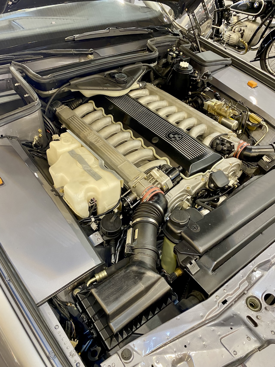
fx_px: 275
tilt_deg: -43.7
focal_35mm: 26
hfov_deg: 53.1
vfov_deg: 67.3
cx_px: 138
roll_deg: -5.4
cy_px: 184
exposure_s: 1/50
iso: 250
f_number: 1.8
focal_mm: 4.25
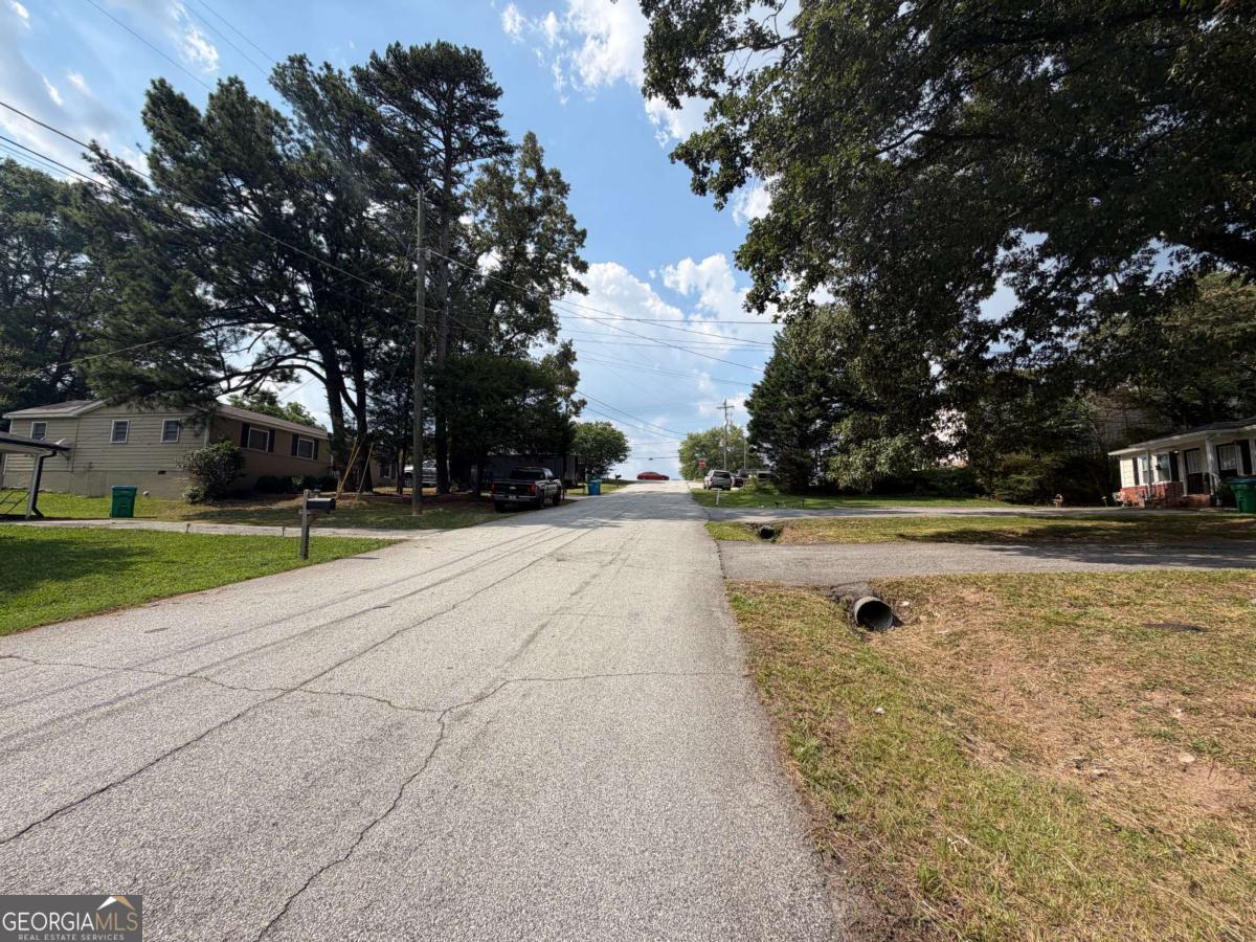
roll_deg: -0.8
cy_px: 471
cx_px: 628
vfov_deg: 85.7
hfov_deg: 102.1
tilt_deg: +7.1
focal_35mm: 14
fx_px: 508
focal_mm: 2.22
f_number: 2.2
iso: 20
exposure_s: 1/830
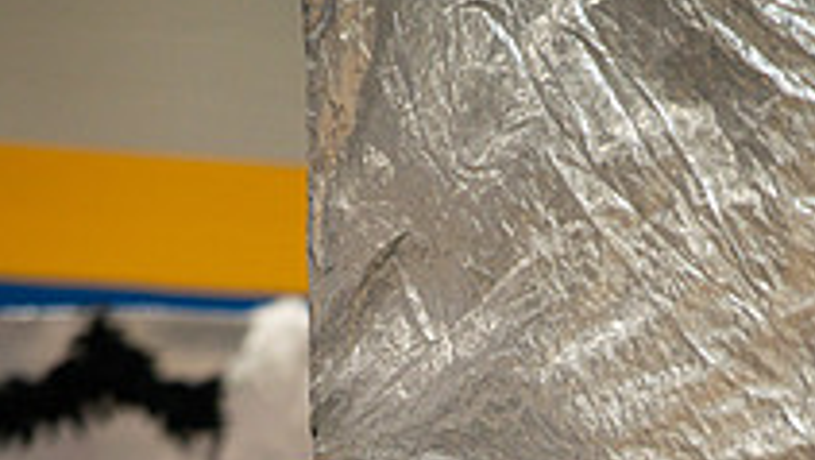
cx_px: 483
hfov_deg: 4.8
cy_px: 819
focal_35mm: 447
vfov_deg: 2.7
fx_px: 9666
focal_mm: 200
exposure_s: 1/500
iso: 2200
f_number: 4
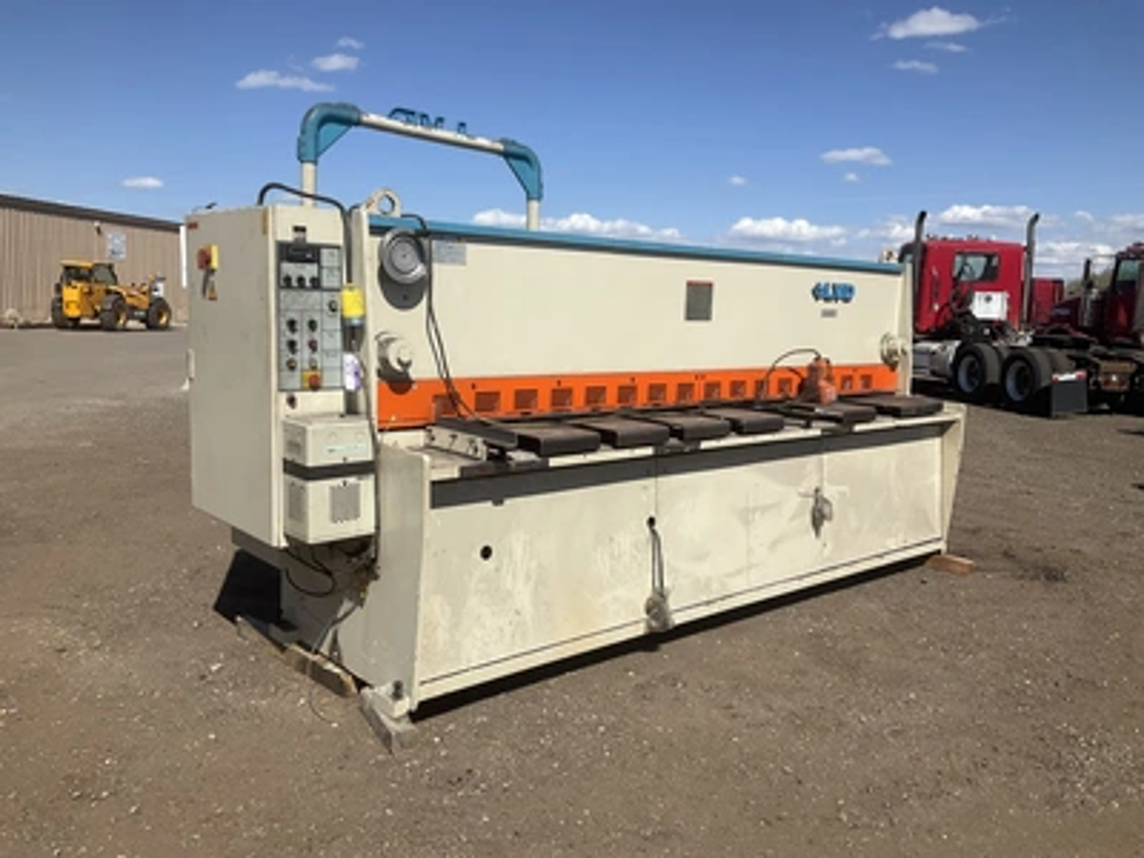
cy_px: 429
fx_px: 958
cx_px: 572
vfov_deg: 48.2
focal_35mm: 29
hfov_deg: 61.7
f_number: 1.8
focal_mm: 3
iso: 25
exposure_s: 1/3322
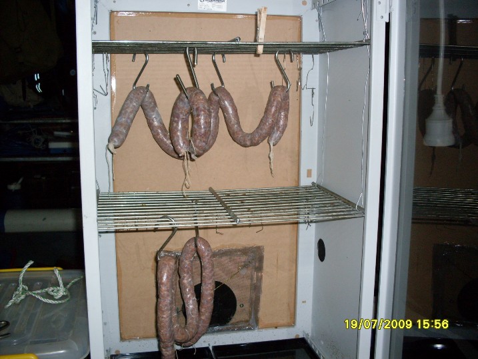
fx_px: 525
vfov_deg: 37.7
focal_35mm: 38
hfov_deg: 49.0
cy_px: 180
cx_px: 239
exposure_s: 1/45
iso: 100
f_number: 2.8
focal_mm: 6.3
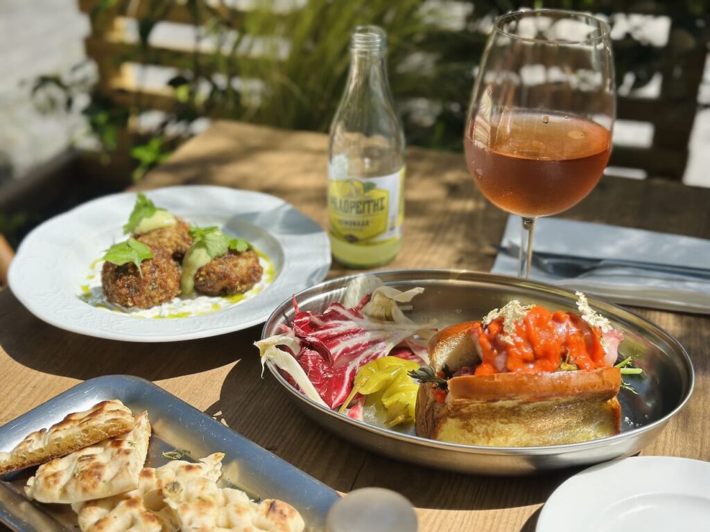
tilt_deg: -26.8
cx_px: 355
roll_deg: -0.6
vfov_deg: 30.3
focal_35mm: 48
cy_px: 266
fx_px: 985
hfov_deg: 39.7
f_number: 1.78
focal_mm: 6.86
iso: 100
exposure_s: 1/3731
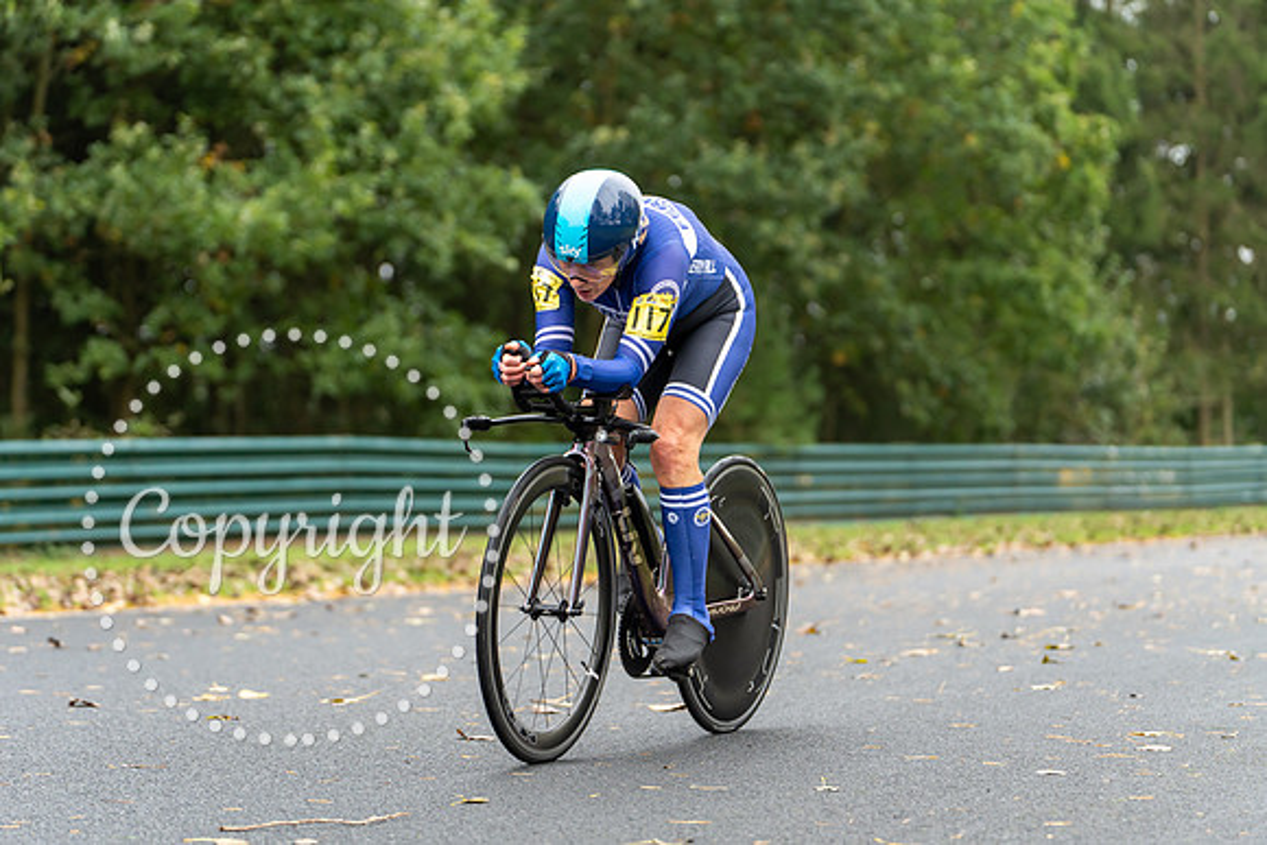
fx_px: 3626
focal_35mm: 103
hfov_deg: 19.8
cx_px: 634
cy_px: 422
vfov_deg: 13.3
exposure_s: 1/1250
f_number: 2.8
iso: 1250
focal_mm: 103
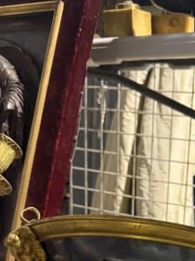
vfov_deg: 29.2
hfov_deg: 23.1
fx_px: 458
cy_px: 274
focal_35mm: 61
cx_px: 191
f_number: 1.78
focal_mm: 6.76
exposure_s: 1/50
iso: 800
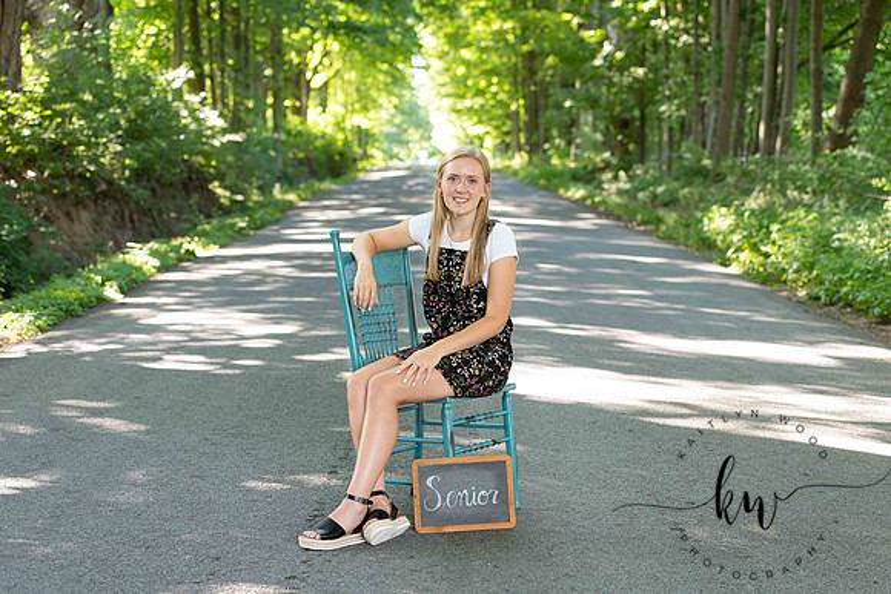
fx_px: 1733
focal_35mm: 70
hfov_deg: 28.8
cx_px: 446
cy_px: 297
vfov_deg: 19.5
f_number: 3.5
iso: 640
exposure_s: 1/200
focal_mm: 70
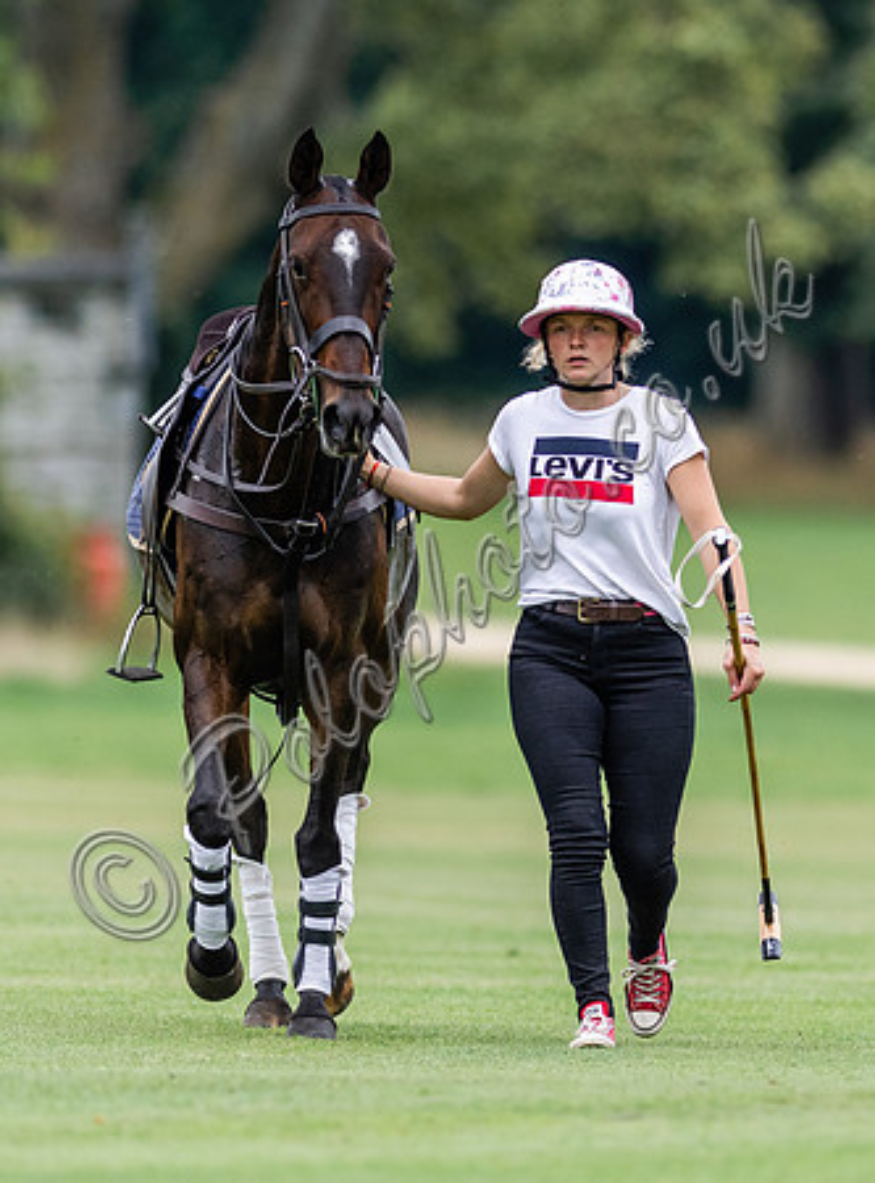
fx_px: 22487
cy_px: 588
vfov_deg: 3.0
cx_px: 607
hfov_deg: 2.2
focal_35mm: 661
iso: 640
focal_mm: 300
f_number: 2.8
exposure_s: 1/2000
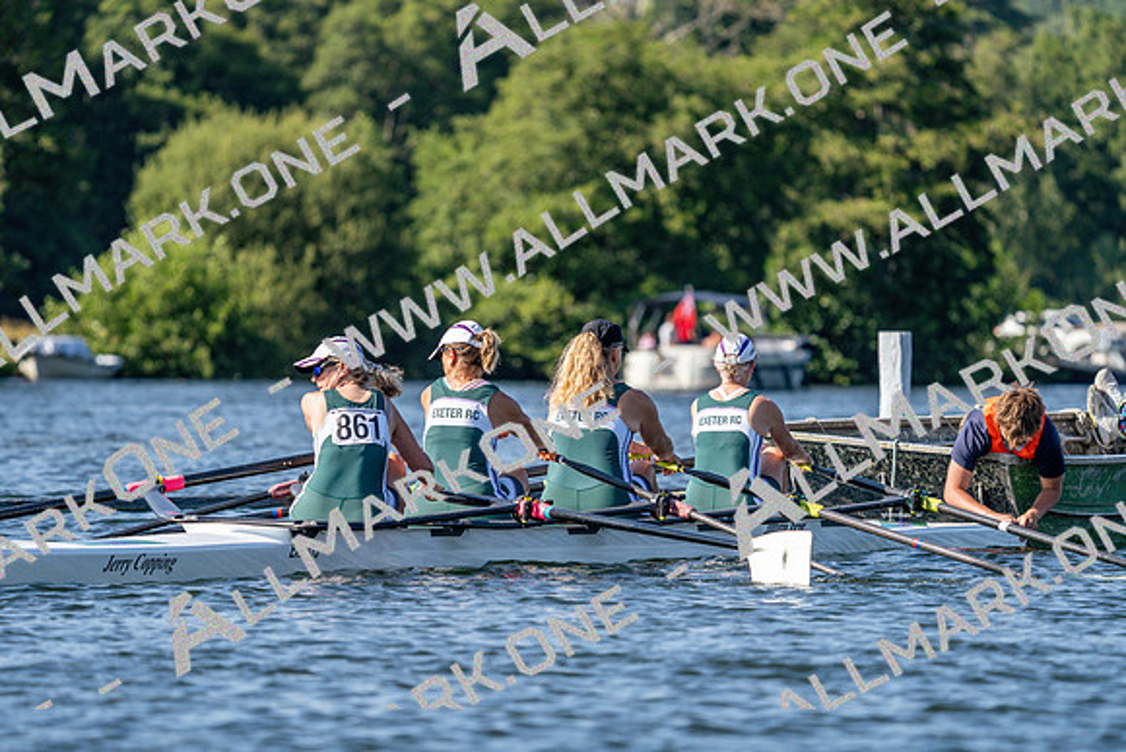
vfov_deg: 4.1
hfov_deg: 6.2
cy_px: 376
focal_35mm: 332
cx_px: 563
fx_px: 10386
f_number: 6.3
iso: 400
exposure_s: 1/1600
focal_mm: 332
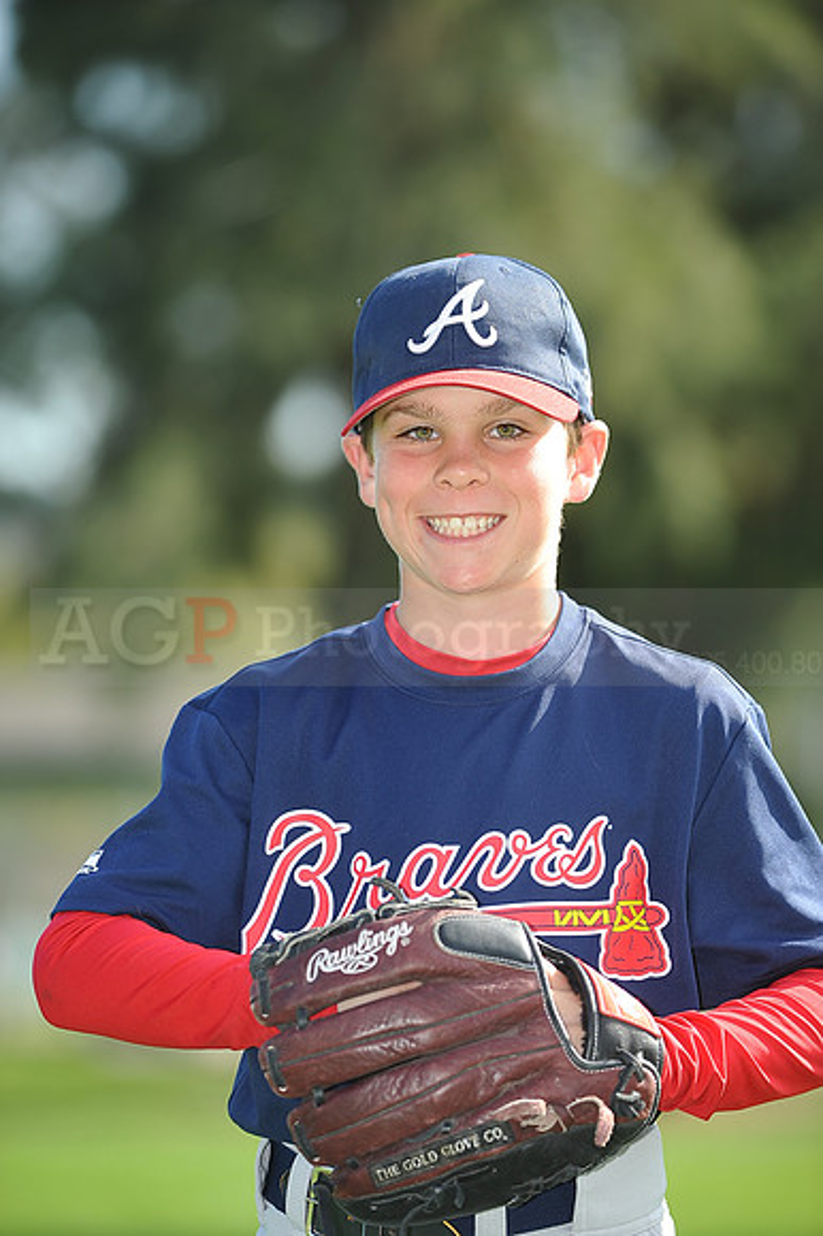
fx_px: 6866
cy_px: 618
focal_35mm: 200
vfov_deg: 10.3
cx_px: 412
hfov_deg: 6.9
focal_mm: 200
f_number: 4.5
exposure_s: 1/500
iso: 200
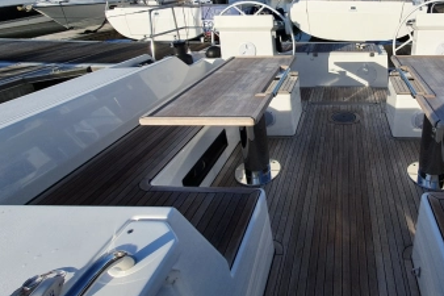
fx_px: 271
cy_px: 87
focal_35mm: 22
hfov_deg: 72.9
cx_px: 335
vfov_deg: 55.4
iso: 50
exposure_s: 1/1224
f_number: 2.2
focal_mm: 1.8
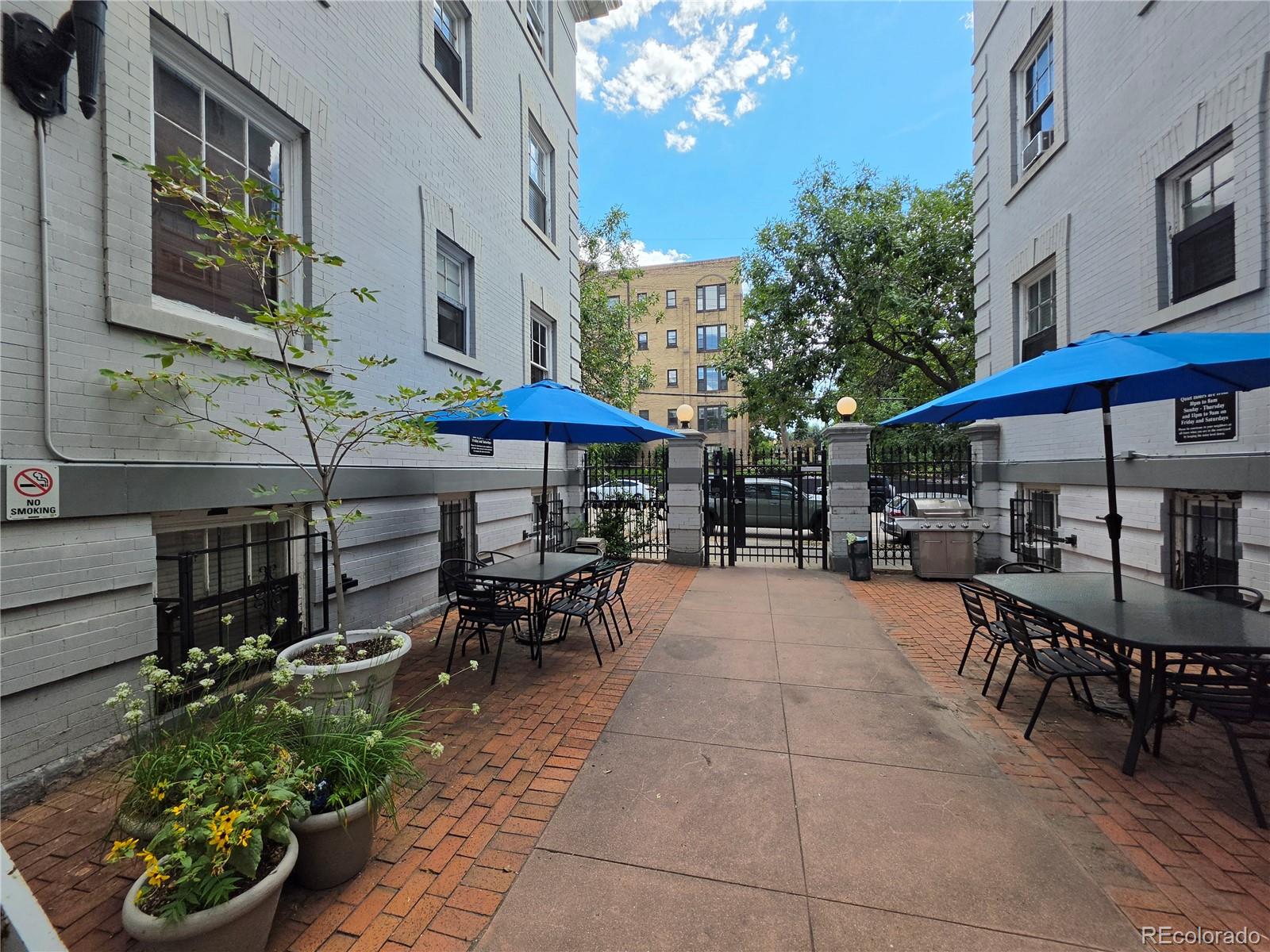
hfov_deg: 106.2
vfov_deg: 89.9
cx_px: 635
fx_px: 477
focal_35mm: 13
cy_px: 476
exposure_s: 1/1248
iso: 32
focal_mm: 2.2
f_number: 1.9
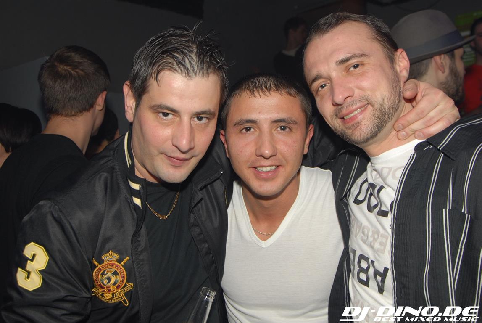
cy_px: 162
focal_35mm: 36
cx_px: 241
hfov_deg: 53.1
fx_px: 483
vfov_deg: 37.0
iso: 200
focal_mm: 24
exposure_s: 1/5
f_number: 5.6
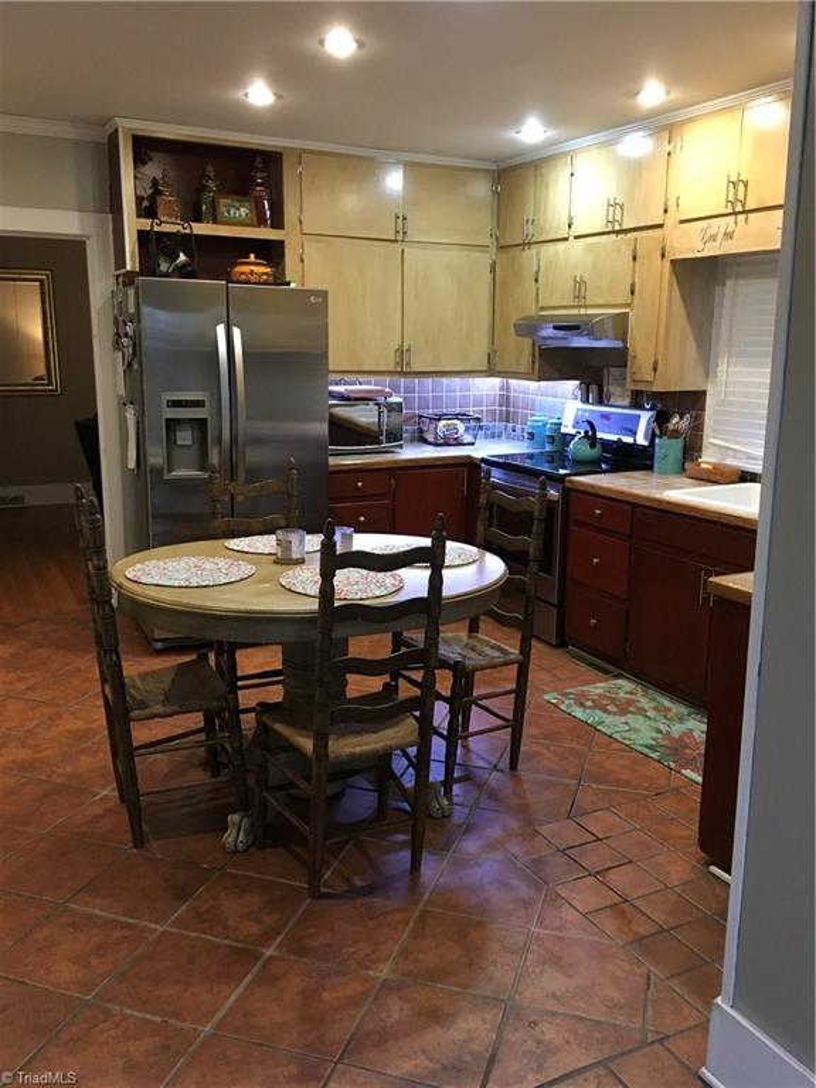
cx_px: 408
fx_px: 911
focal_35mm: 29
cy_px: 544
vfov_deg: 61.7
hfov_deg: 48.2
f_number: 2.2
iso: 200
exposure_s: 1/17
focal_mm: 4.15
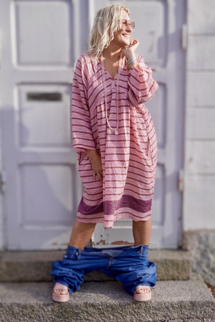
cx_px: 108
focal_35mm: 42
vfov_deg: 46.4
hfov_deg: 31.9
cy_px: 161
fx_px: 376
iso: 100
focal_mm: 28
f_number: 4.5
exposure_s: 1/320
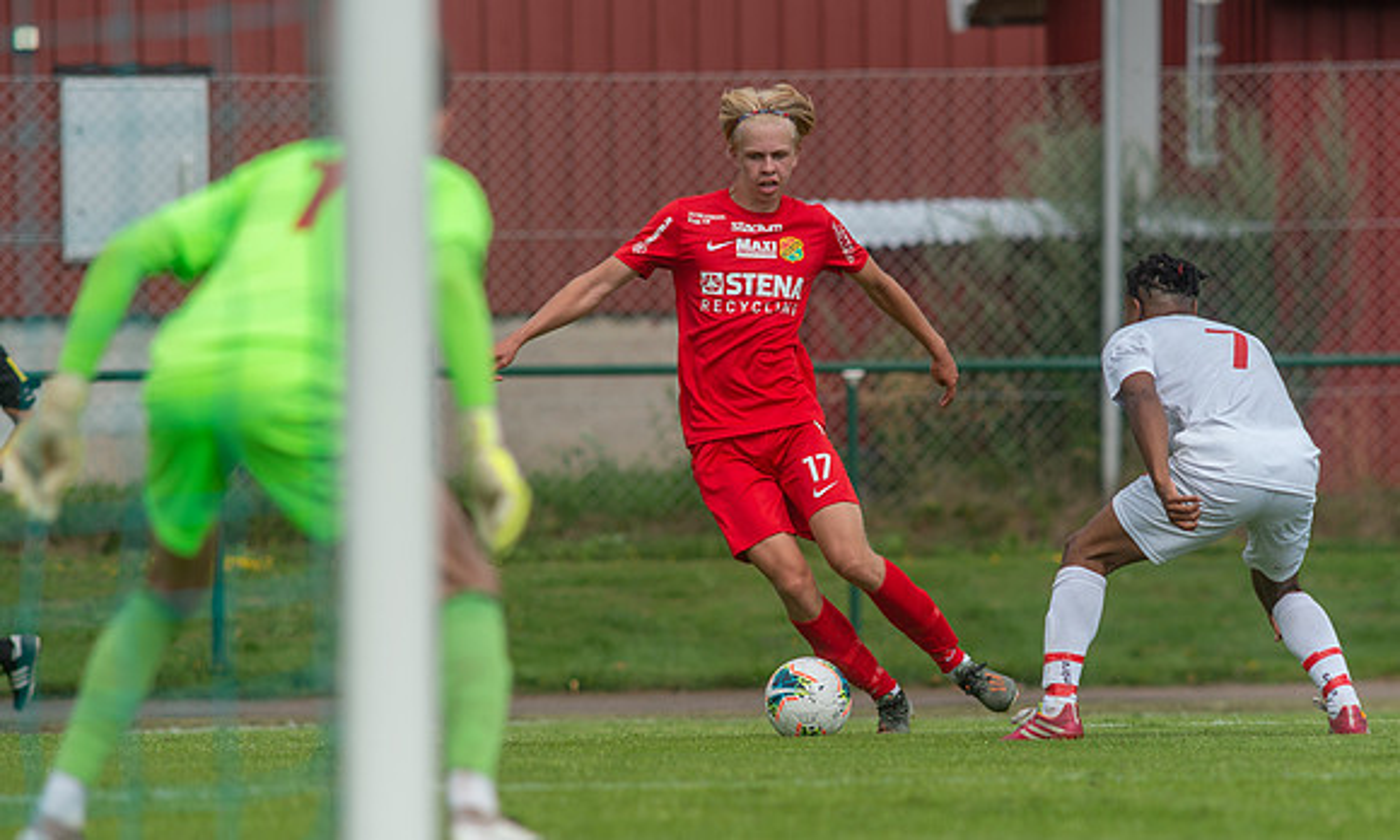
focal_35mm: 478
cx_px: 774
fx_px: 18047
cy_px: 515
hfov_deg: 4.4
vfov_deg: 2.7
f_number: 4
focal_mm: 420
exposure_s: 1/1250
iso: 320
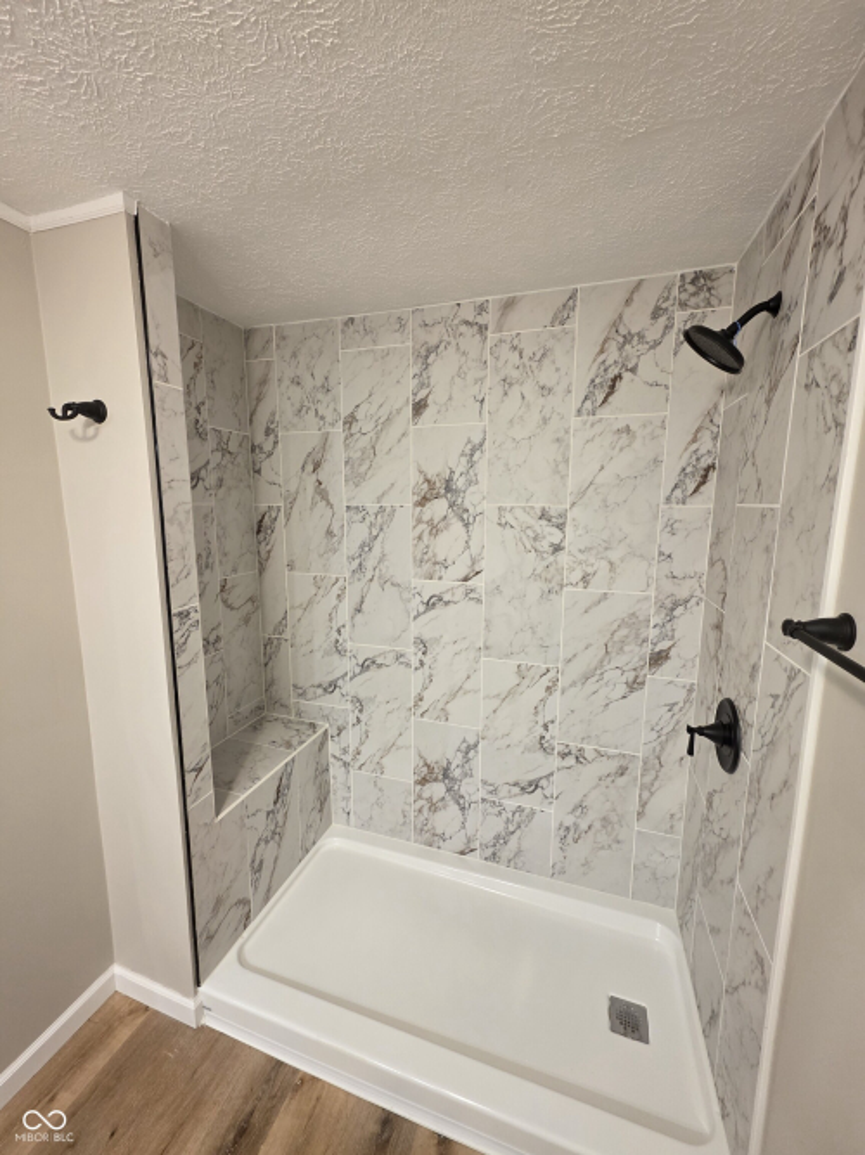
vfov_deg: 106.2
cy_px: 578
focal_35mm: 13
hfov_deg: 89.9
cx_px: 432
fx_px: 433
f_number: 1.9
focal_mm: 2.2
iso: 250
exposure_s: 1/60
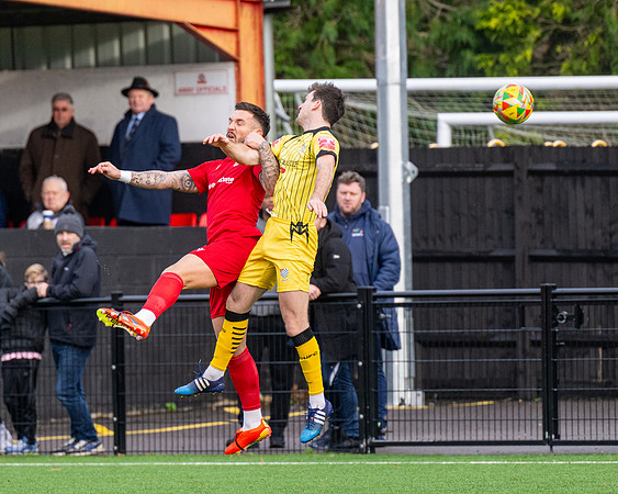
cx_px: 265
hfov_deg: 3.5
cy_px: 203
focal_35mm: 561
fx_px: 10259
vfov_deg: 2.8
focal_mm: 280
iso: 800
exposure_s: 1/1600
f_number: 4
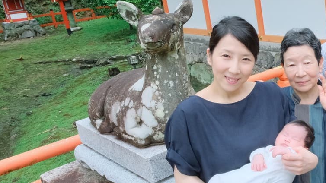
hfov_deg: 39.1
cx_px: 308
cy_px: 95
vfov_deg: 24.9
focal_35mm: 48
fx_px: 415
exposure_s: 1/250
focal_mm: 16
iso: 1600
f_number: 14
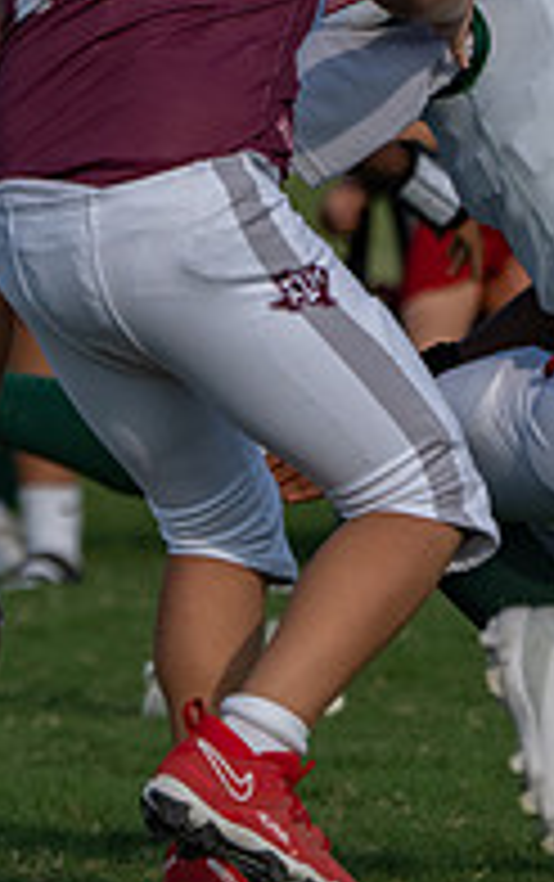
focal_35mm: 1557
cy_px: 315
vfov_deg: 1.3
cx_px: -67
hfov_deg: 0.8
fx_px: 37503
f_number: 5.6
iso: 200
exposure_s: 1/1600
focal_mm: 400
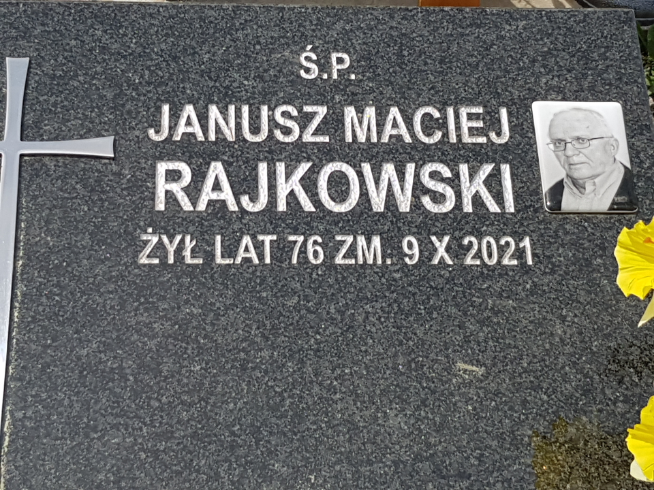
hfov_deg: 67.3
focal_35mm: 26
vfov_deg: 53.1
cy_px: 245
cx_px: 327
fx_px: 491
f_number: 1.7
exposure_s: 1/2848
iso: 40
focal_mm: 4.2
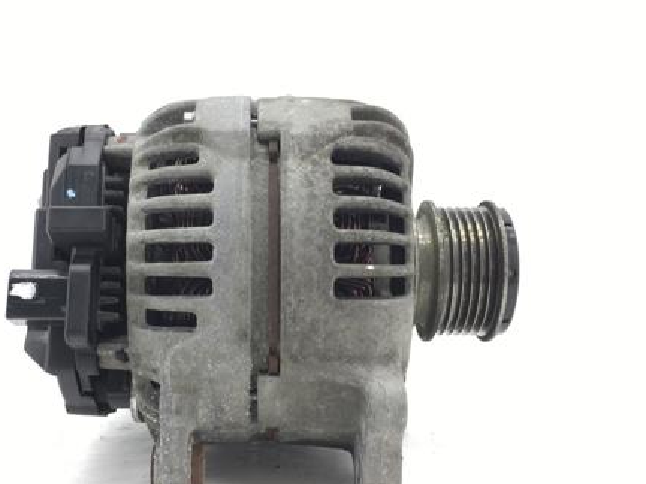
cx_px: 268
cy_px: 287
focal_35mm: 43
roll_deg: -0.7
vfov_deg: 33.5
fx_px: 802
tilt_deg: -6.9
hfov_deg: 43.7
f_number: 2.2
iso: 32
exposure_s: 1/50
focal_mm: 4.15
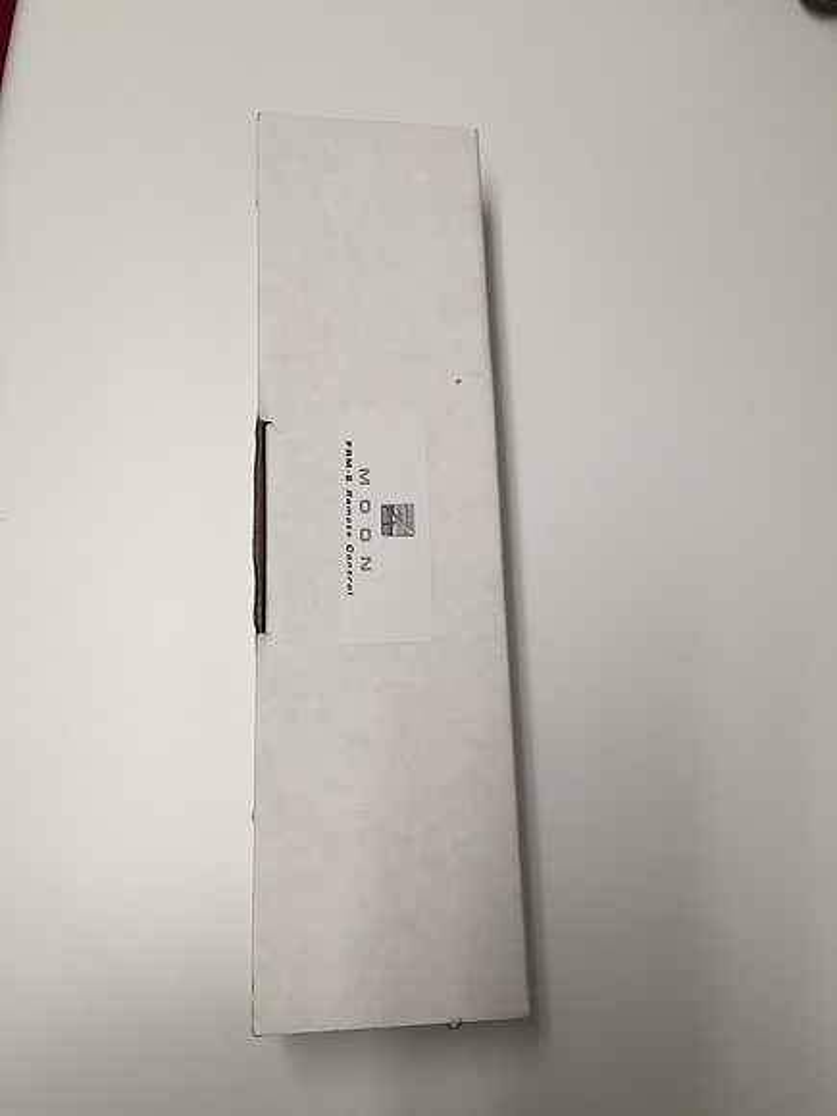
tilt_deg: -77.0
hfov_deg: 48.2
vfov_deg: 61.7
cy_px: 558
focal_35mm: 29
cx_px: 418
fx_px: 935
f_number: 2.2
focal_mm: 4.15
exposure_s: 1/40
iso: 32
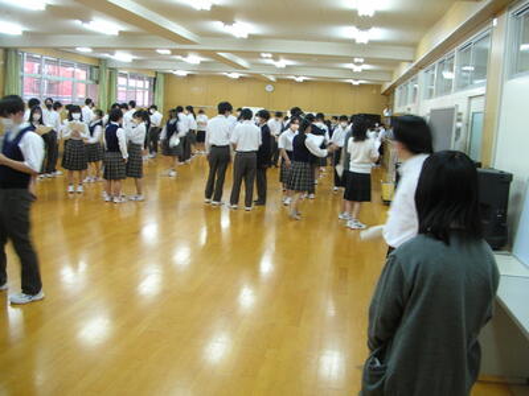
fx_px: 535
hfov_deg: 52.6
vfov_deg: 40.7
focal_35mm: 35
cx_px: 264
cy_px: 198
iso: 50
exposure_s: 1/5.9
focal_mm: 5.8
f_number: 2.8
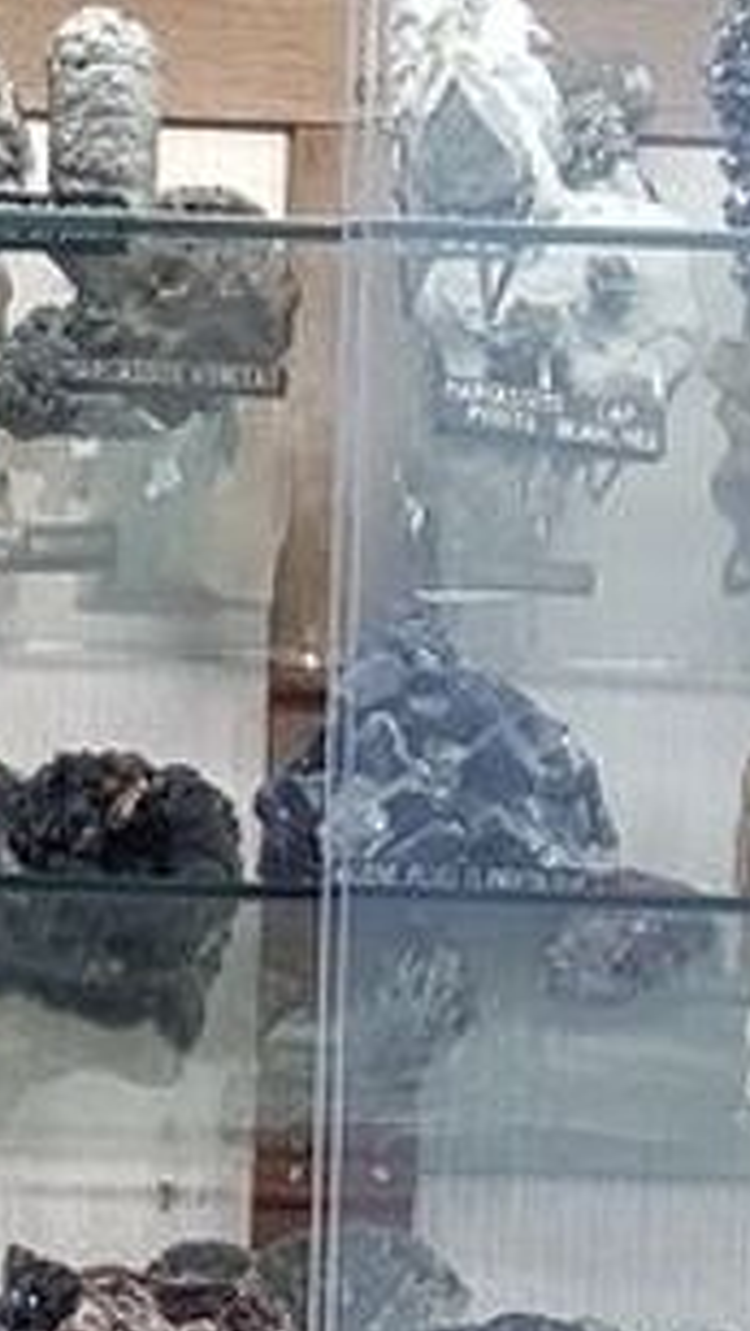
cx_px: 308
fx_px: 4343
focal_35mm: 123
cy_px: 2122
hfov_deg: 9.9
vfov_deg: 15.7
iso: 160
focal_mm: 4.2
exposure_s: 1/100
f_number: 1.7
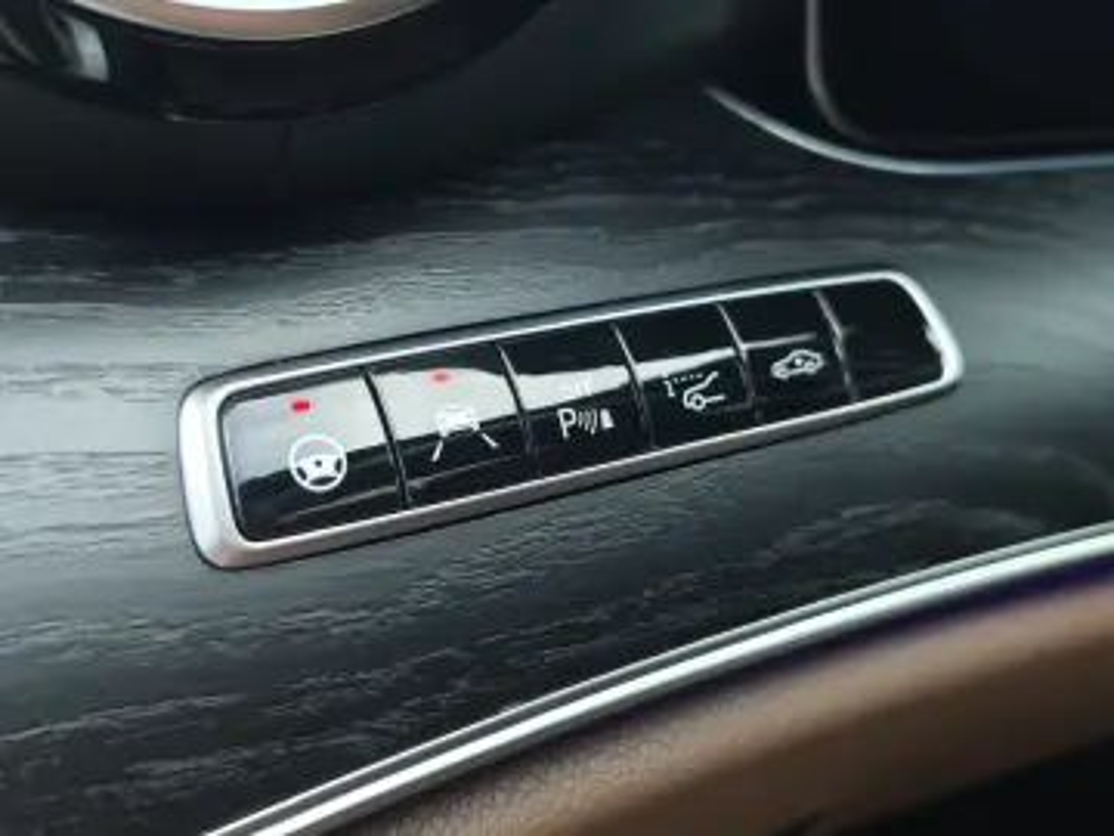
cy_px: 418
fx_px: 1126
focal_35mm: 35
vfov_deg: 40.7
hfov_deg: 52.6
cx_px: 557
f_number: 1.4
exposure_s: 1/100
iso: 64
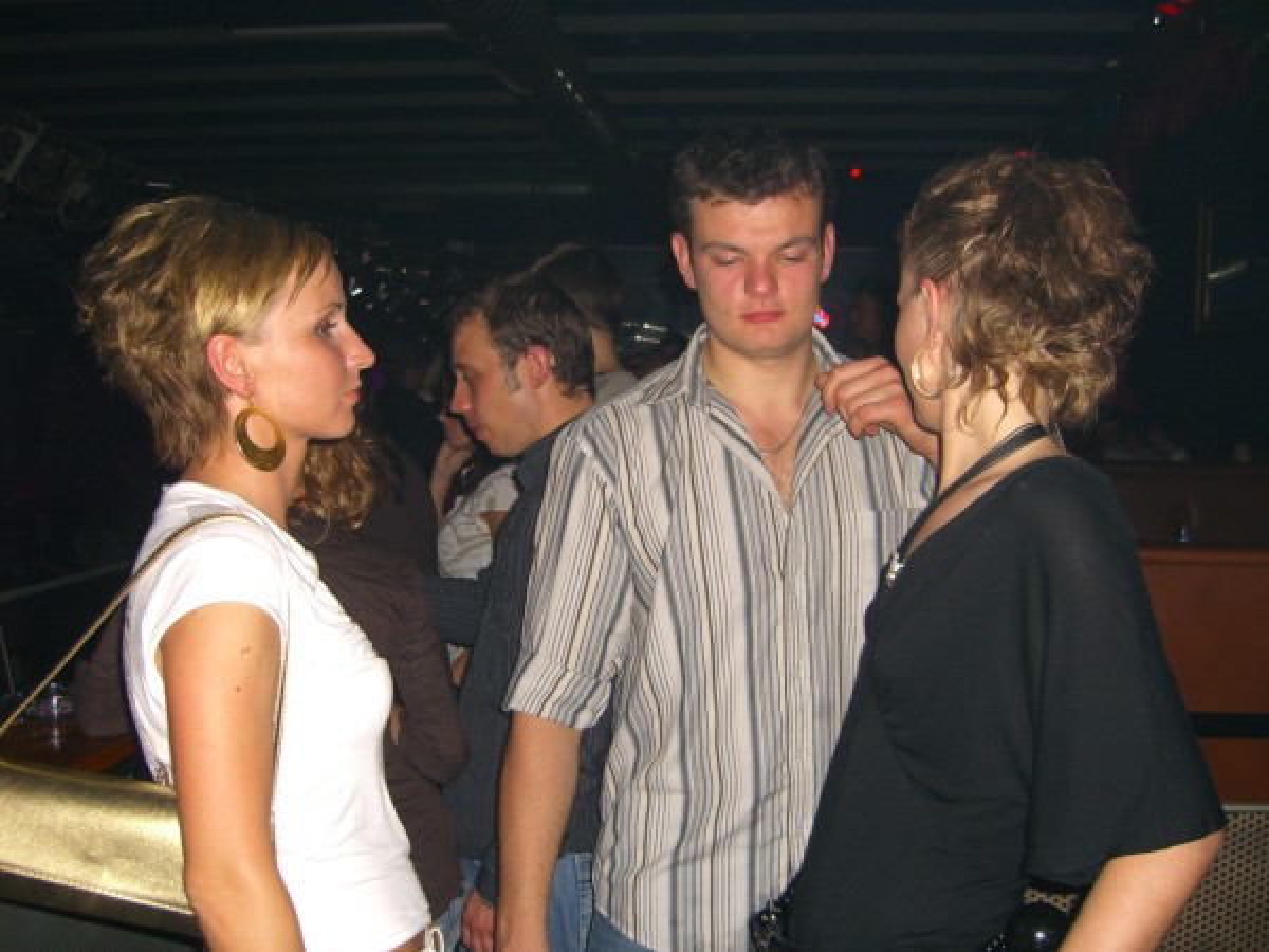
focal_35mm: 38
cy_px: 476
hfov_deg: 49.0
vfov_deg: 37.7
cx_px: 634
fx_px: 1393
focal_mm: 7.9
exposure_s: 1/60
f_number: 2.8
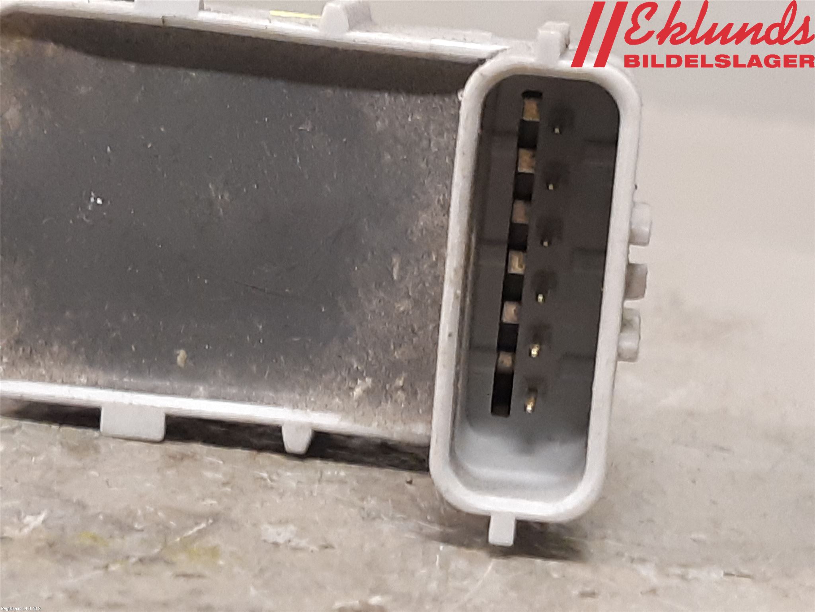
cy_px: 306
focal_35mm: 26
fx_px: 612
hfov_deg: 67.3
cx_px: 408
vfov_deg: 53.1
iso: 200
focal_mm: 3.93
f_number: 1.7
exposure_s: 1/33
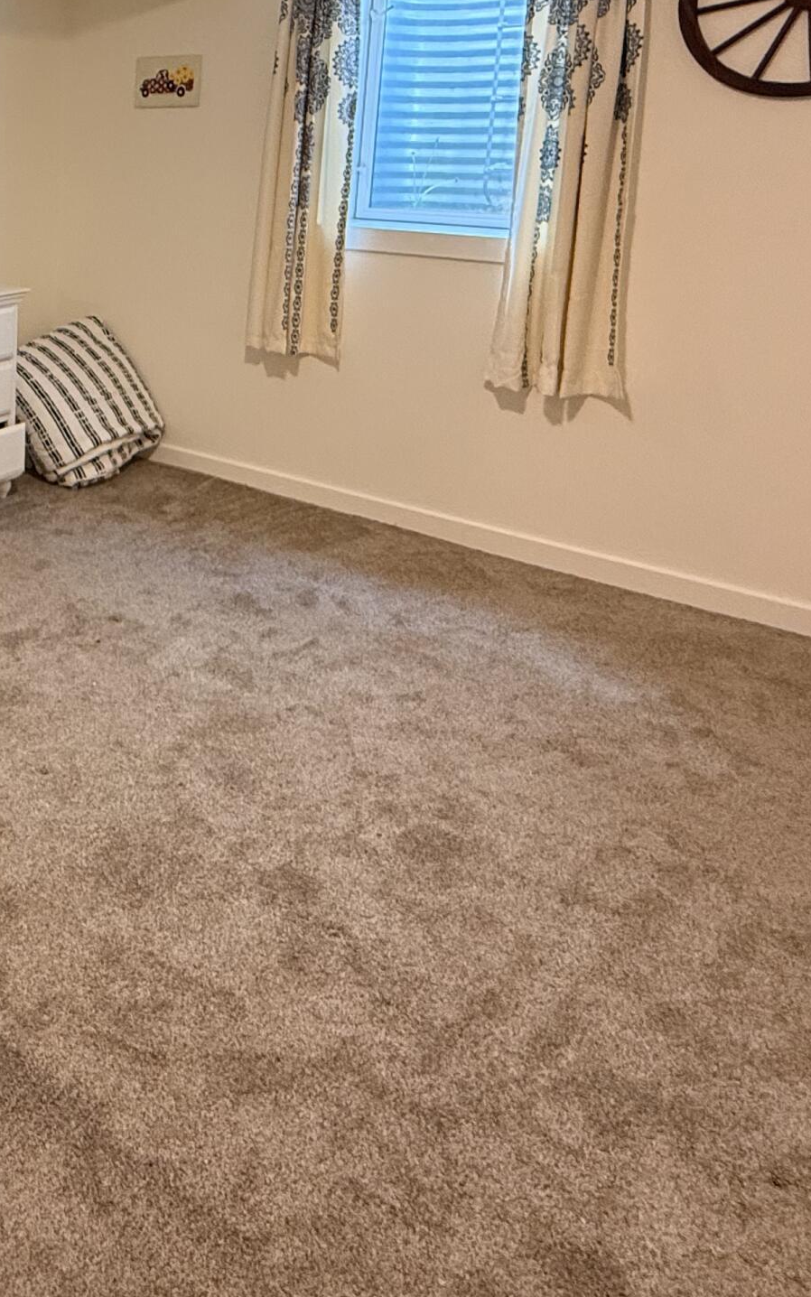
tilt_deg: -10.2
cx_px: -70
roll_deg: -0.5
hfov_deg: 35.2
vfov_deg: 58.4
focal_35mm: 31
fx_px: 1096
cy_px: 341
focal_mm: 2.22
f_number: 2.2
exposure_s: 1/60
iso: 400
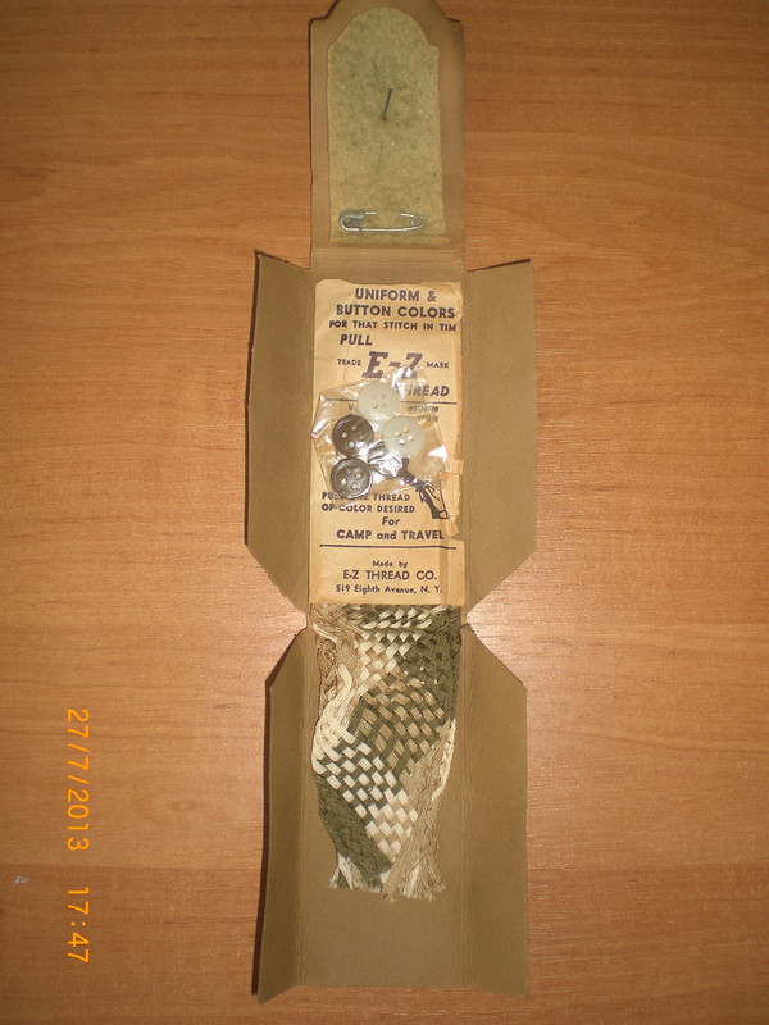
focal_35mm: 38
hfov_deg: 37.7
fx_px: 1126
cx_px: 384
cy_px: 512
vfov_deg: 49.0
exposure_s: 1/60
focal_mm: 6.3
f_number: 3.1
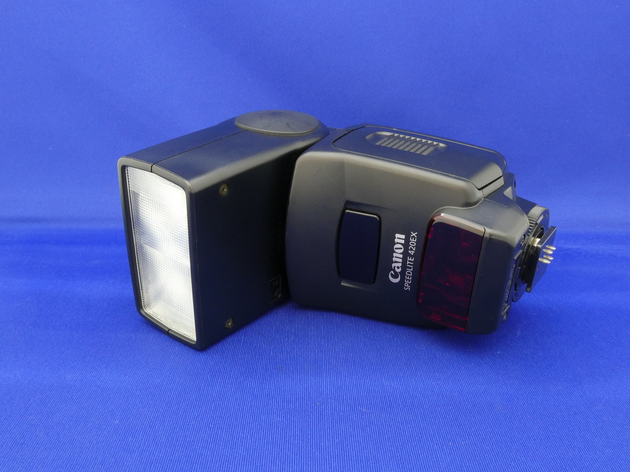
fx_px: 564
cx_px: 315
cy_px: 236
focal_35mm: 31
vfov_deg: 45.4
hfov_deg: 58.4
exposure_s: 1
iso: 200
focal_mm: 5.4
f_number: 8
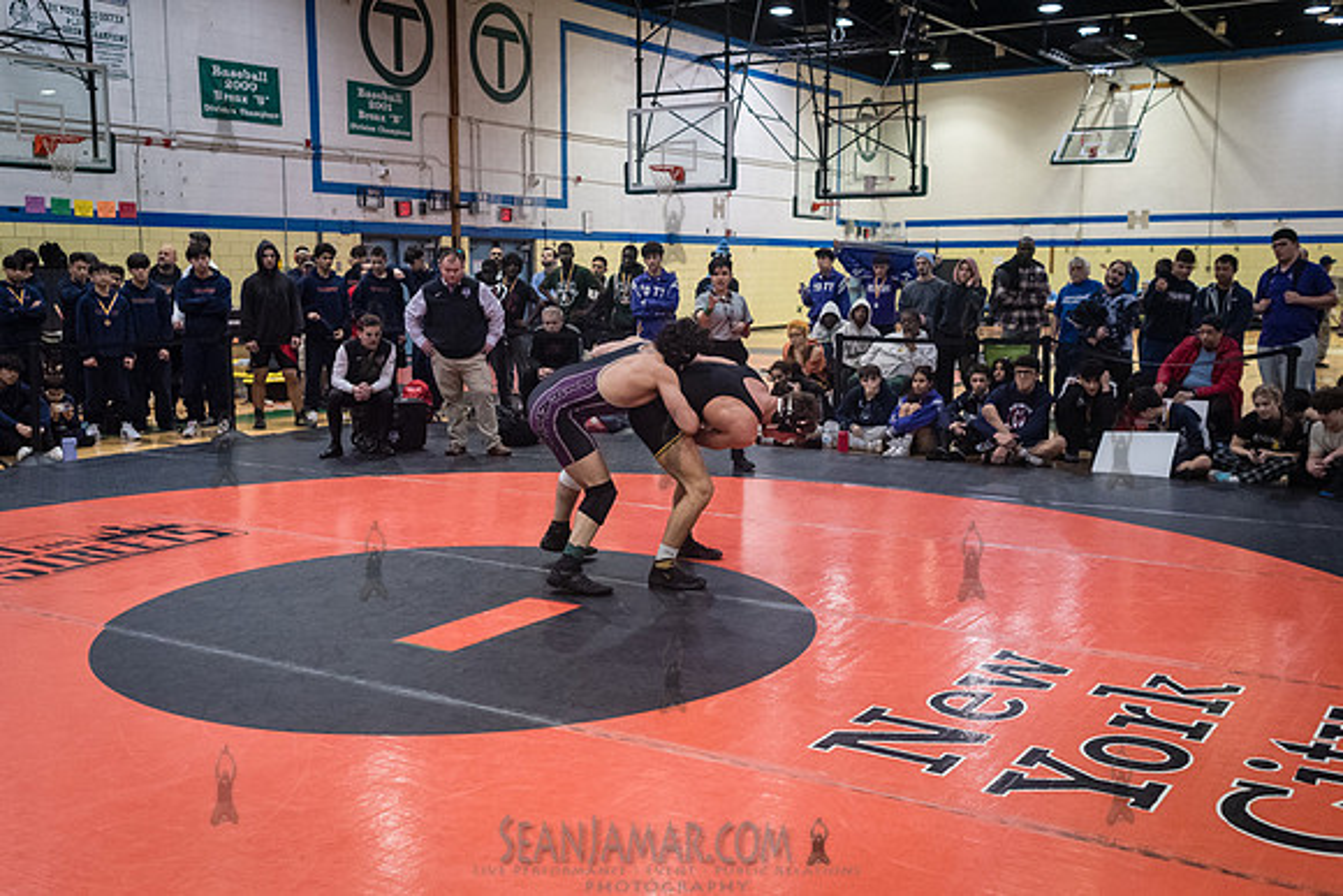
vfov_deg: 36.7
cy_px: 448
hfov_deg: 52.9
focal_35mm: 36
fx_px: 1350
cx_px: 659
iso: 8000
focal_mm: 35
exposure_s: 1/400
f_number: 4
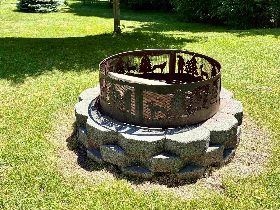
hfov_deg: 50.1
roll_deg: +0.9
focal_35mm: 37
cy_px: 69
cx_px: 126
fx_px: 299
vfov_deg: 38.2
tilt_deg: -17.3
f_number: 1.6
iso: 50
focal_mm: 5.96
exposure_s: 1/895
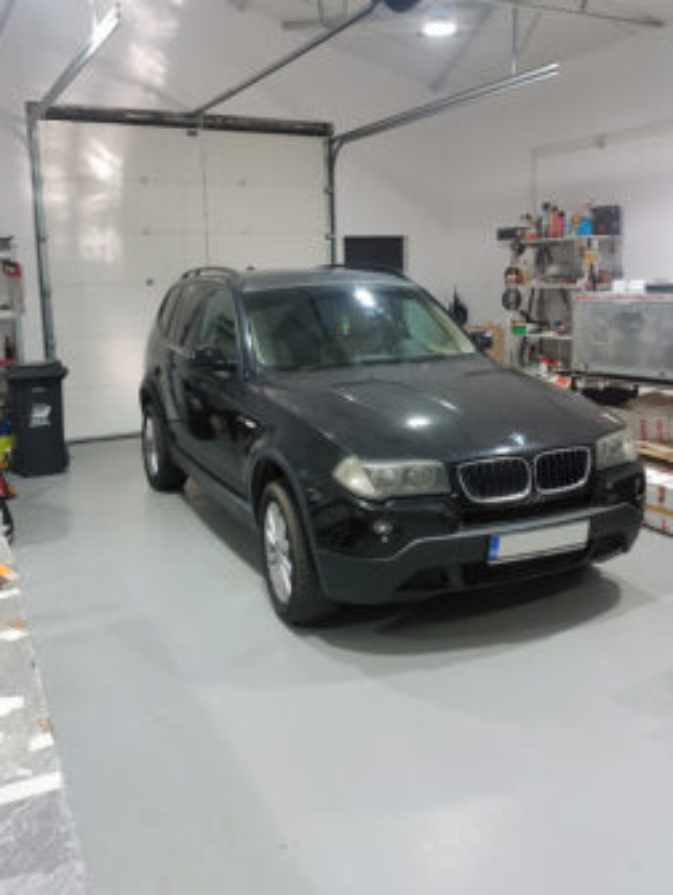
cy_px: 406
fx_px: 802
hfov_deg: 45.5
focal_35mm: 31
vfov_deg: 58.2
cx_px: 326
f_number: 1.7
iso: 50
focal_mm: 4.2
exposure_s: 1/50
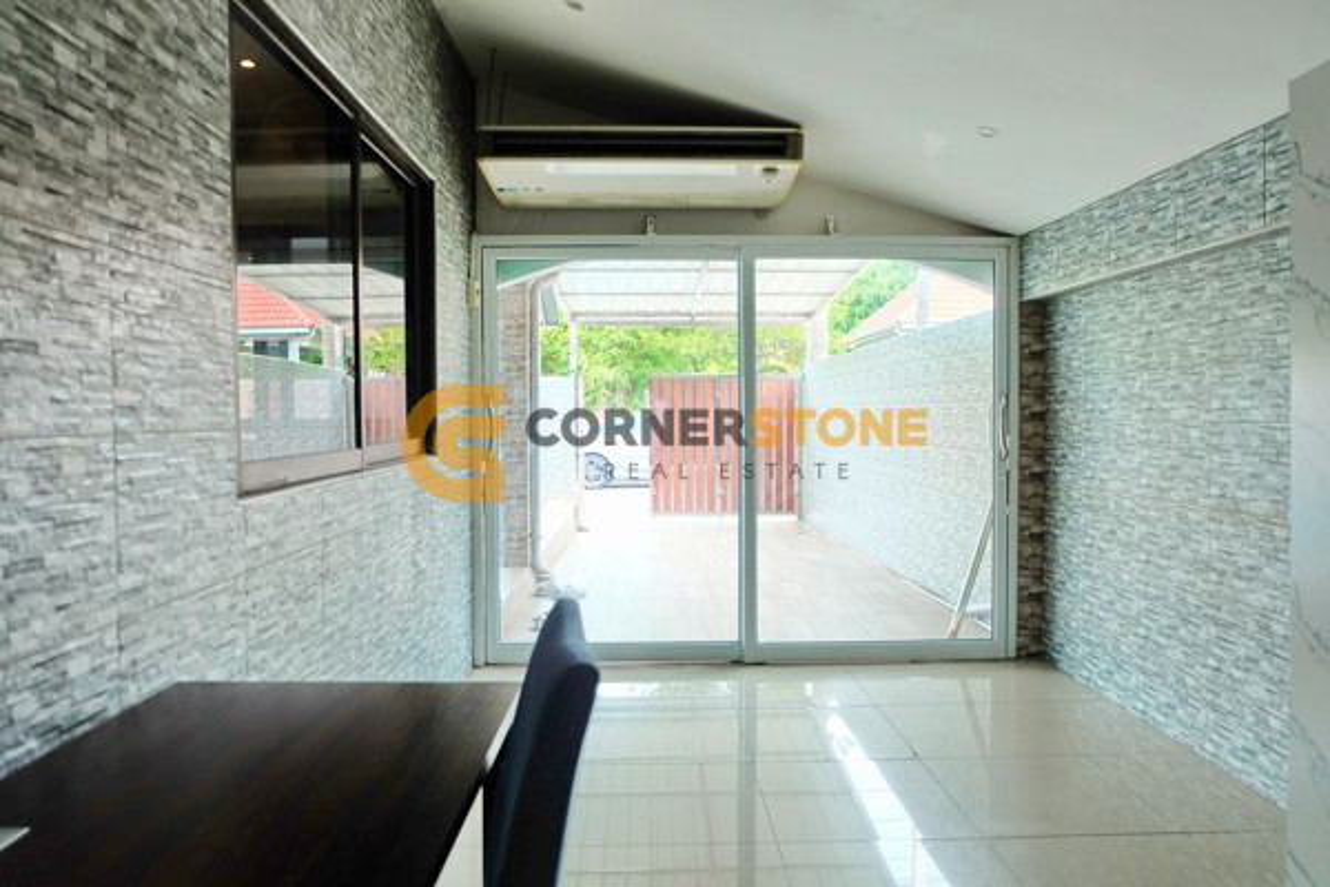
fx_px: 887
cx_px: 665
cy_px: 444
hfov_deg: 73.7
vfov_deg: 53.1
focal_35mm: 24
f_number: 3.5
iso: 400
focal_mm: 16
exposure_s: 1/56
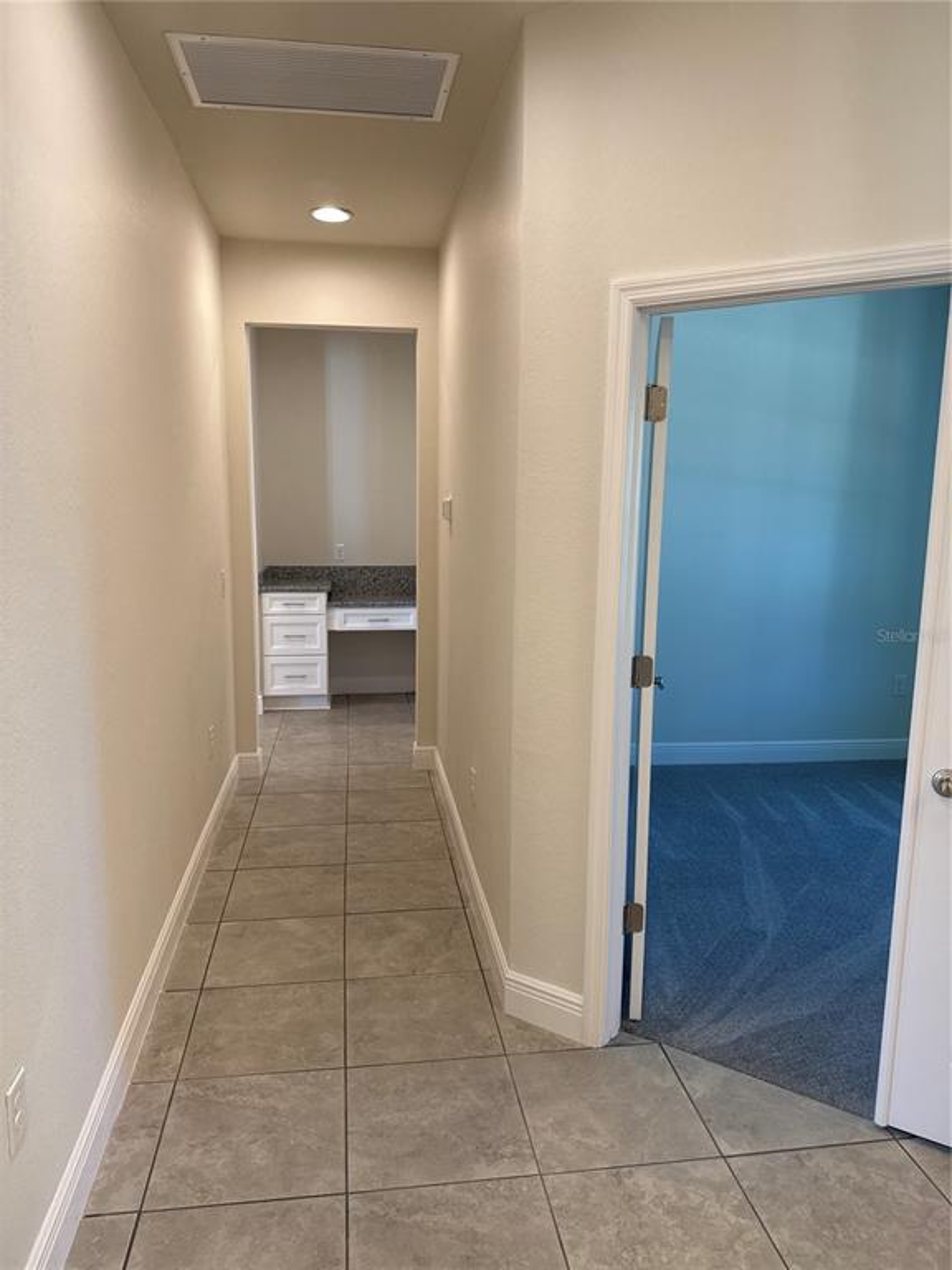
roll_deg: -0.9
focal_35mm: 24
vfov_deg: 71.6
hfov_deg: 56.8
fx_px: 880
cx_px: 476
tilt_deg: -9.0
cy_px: 635
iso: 125
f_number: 1.78
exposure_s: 1/120
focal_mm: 6.76
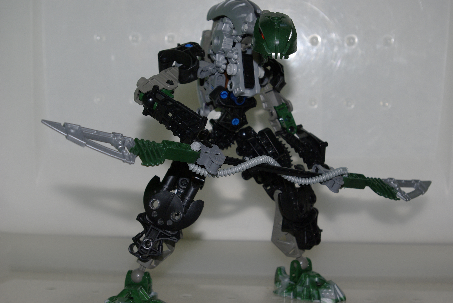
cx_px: 226
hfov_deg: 35.0
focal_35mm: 57
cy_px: 152
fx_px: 718
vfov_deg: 23.8
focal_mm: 38
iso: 400
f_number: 8
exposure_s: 1/60
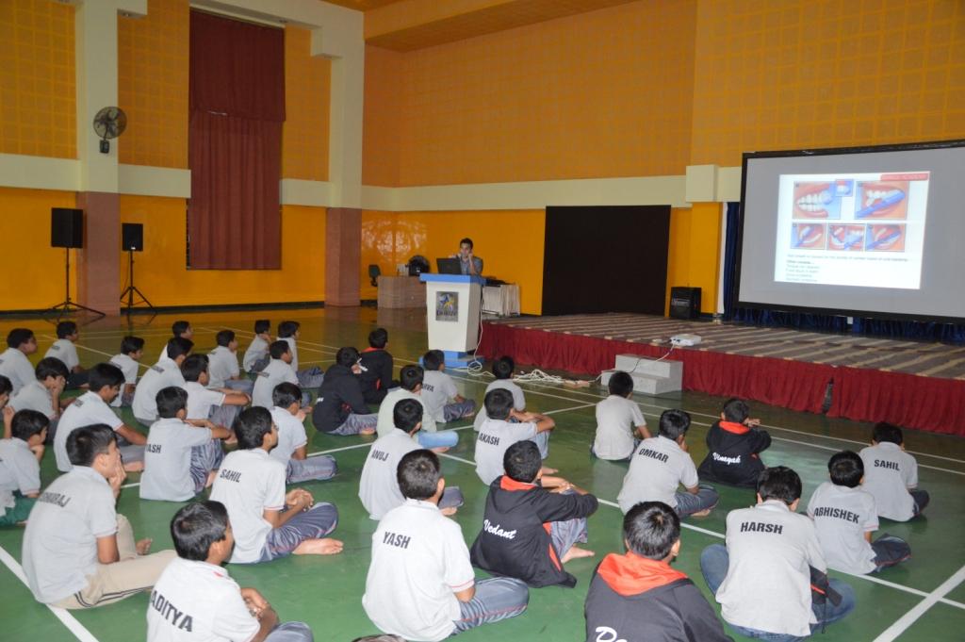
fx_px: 844
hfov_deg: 59.5
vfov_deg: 41.6
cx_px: 482
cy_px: 321
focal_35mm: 32
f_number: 3.8
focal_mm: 21
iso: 1800
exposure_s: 1/30
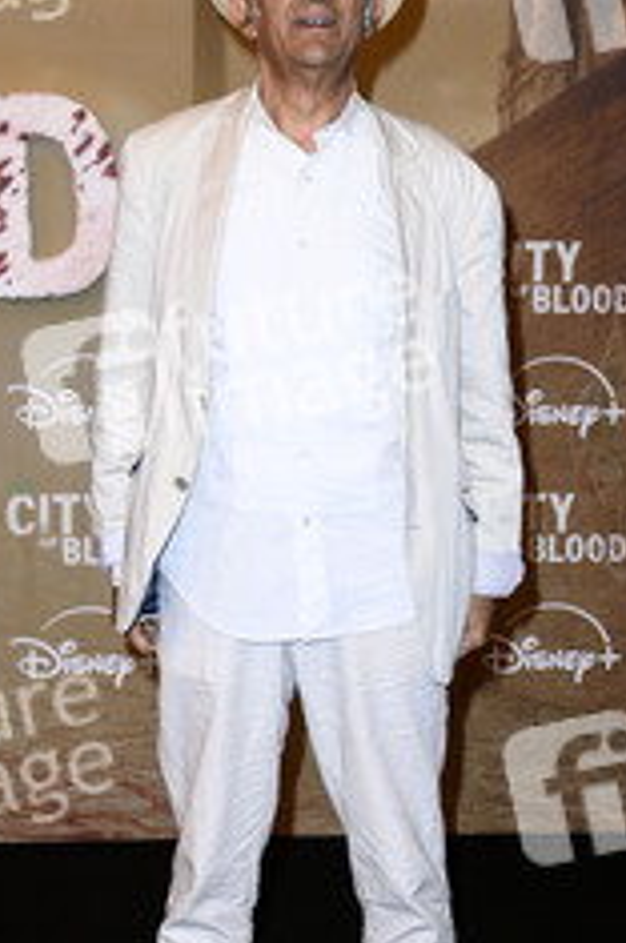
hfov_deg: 11.5
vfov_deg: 17.2
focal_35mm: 119
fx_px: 3113
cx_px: 345
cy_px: 570
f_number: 5
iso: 640
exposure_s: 1/250
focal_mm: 70
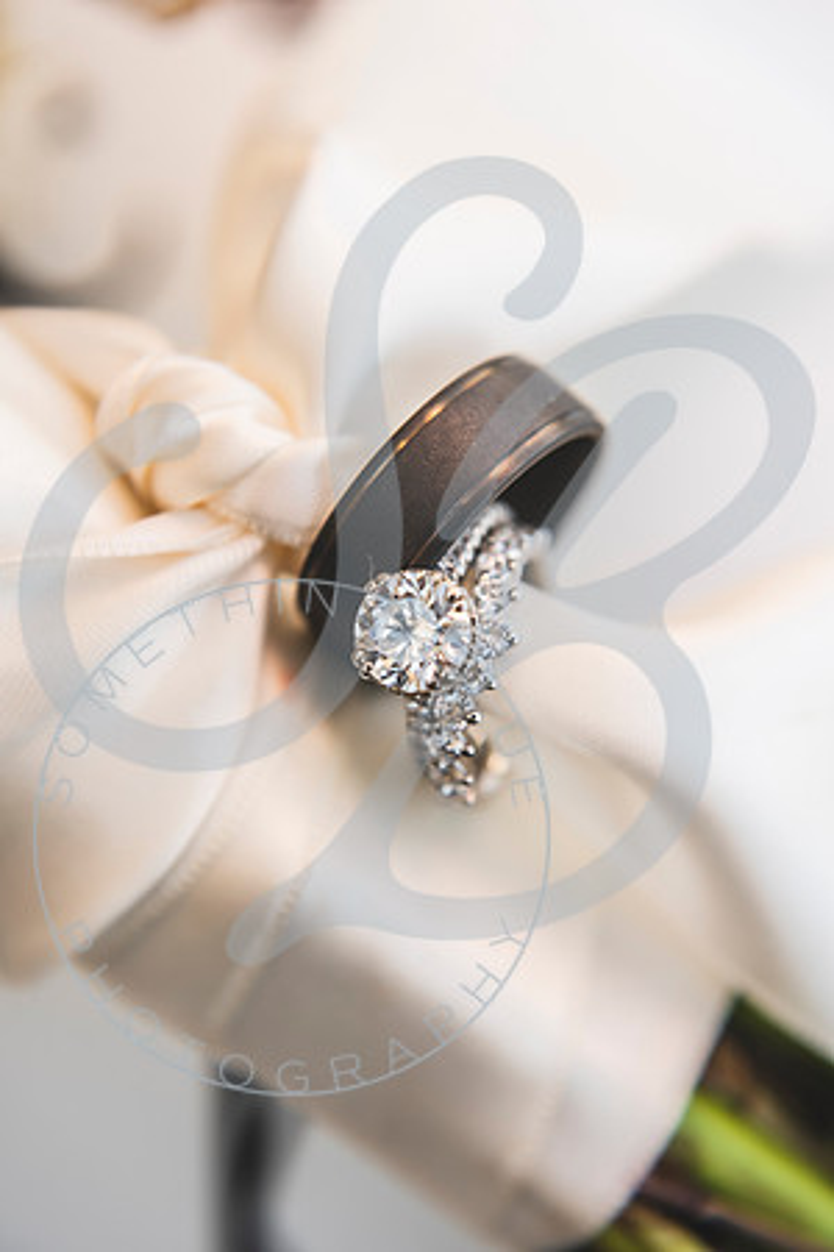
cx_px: 417
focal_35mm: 56
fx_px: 1946
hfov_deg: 24.2
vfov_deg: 35.6
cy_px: 626
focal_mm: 56
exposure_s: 1/160
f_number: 5.6
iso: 100
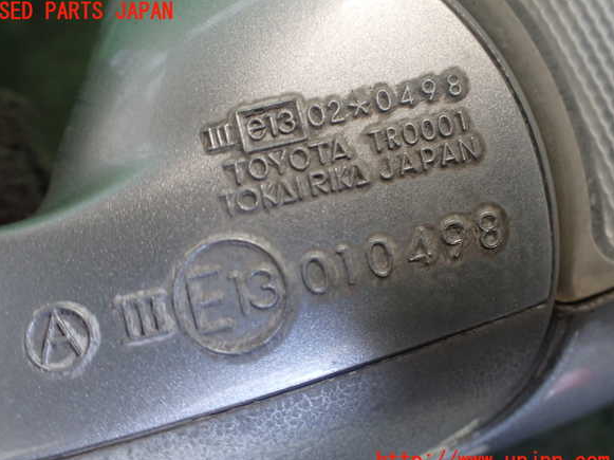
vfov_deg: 45.4
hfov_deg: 58.4
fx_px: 550
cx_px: 298
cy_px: 237
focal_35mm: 31
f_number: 2.3
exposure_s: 1/125
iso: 500
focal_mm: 5.4
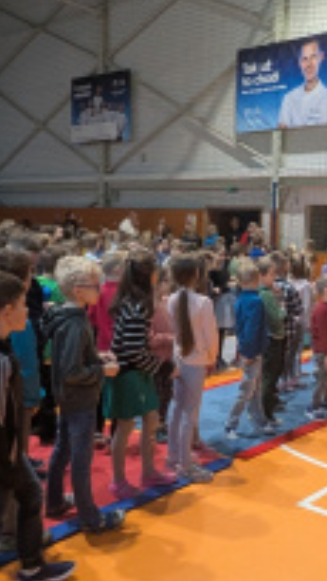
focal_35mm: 37
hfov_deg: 30.4
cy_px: 316
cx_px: 306
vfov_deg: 53.9
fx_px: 569
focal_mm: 1.95
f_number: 2.2
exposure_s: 1/45.6
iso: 228
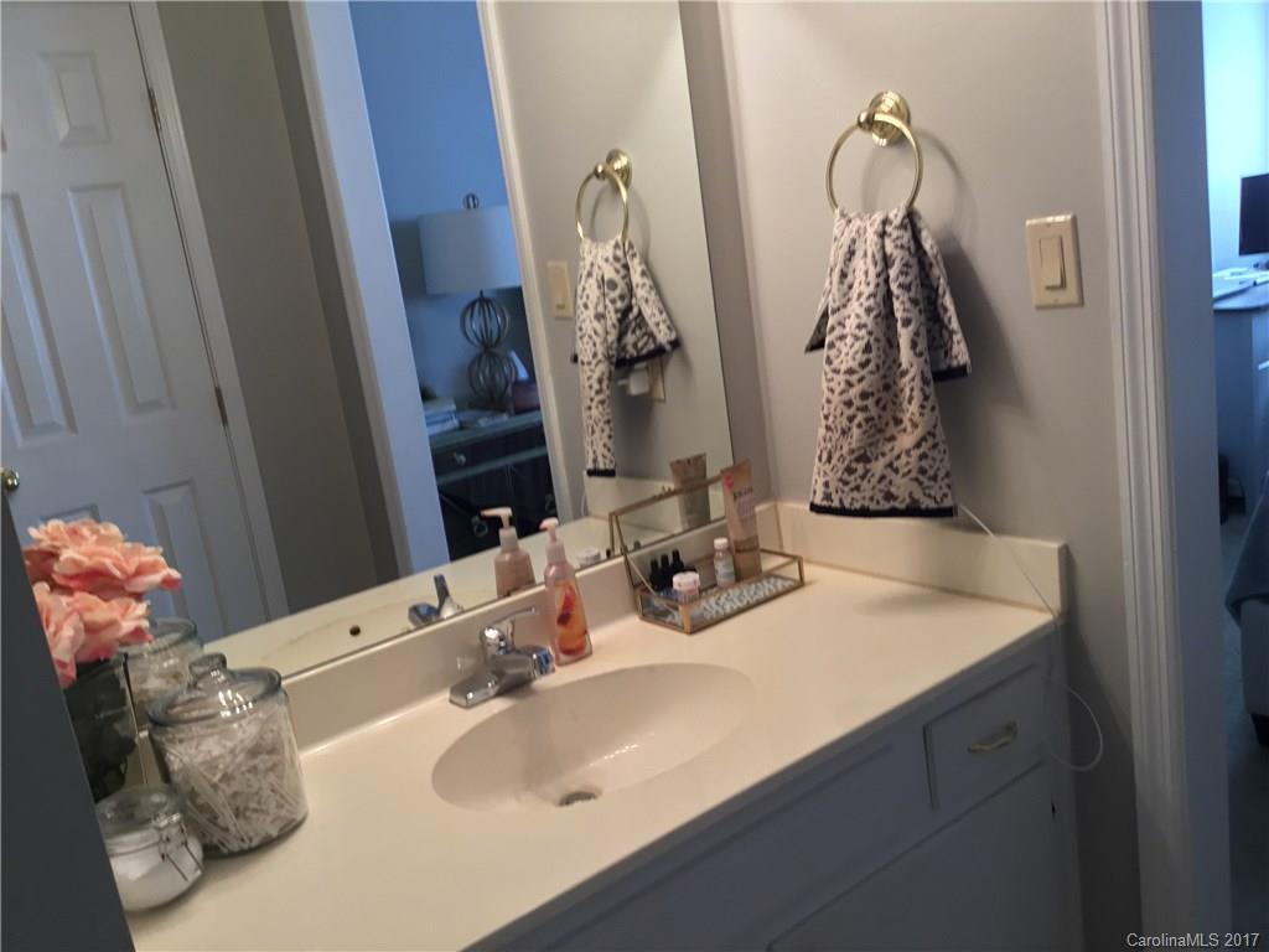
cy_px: 476
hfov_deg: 58.4
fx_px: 1136
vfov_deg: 45.4
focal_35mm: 31
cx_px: 634
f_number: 2.4
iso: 50
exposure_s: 1/30
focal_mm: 3.3
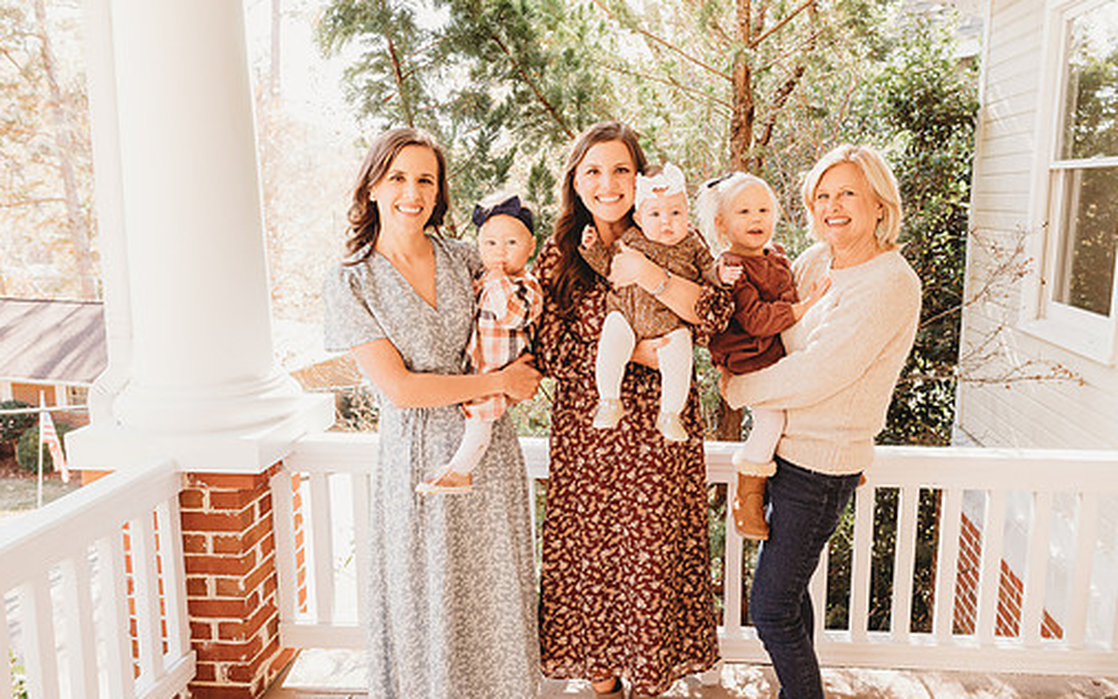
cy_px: 345
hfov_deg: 66.2
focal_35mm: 28
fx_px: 853
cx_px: 628
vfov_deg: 44.6
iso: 400
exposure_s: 1/200
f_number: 4.5
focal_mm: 24
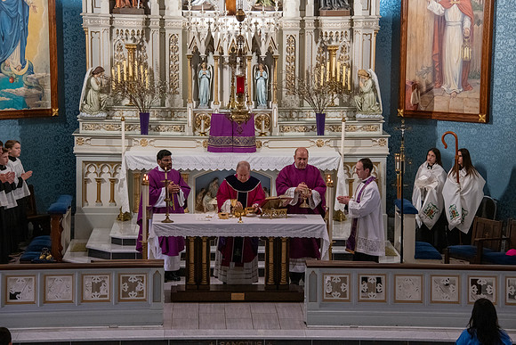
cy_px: 172
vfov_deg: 11.2
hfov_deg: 16.8
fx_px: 1749
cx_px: 258
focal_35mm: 122
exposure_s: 1/100
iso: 4000
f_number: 9
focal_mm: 122
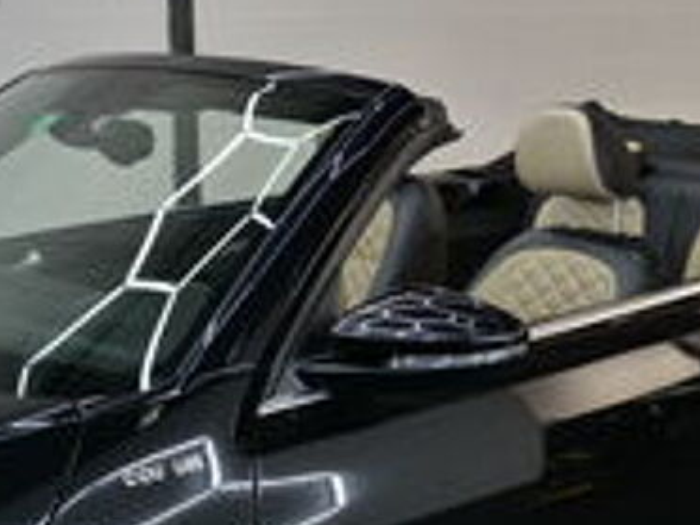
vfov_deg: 18.4
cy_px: 237
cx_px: 429
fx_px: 1618
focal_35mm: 80
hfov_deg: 24.4
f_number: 3.7
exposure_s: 1/80
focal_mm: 31
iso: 400
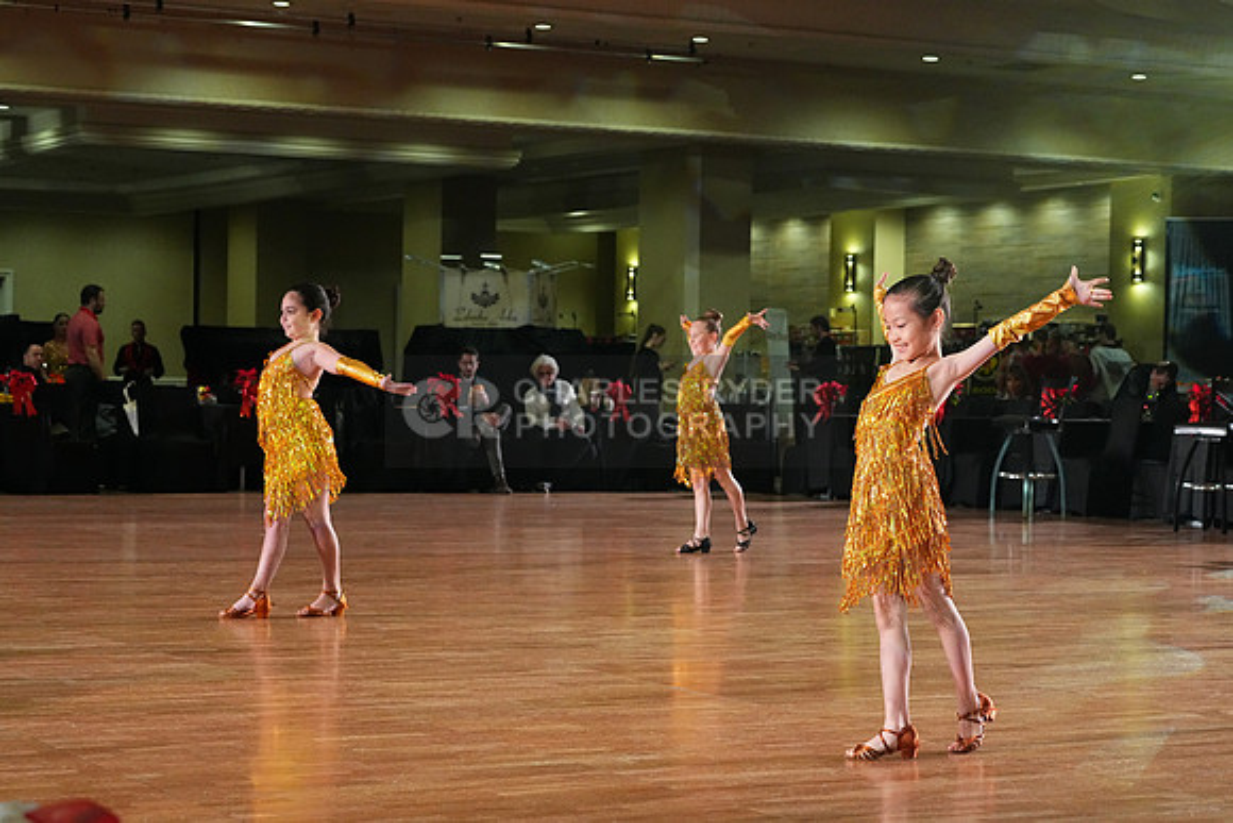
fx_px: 2672
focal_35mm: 78
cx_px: 616
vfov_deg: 17.5
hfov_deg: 26.0
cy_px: 412
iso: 8000
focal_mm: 78
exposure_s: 1/400
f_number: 6.3
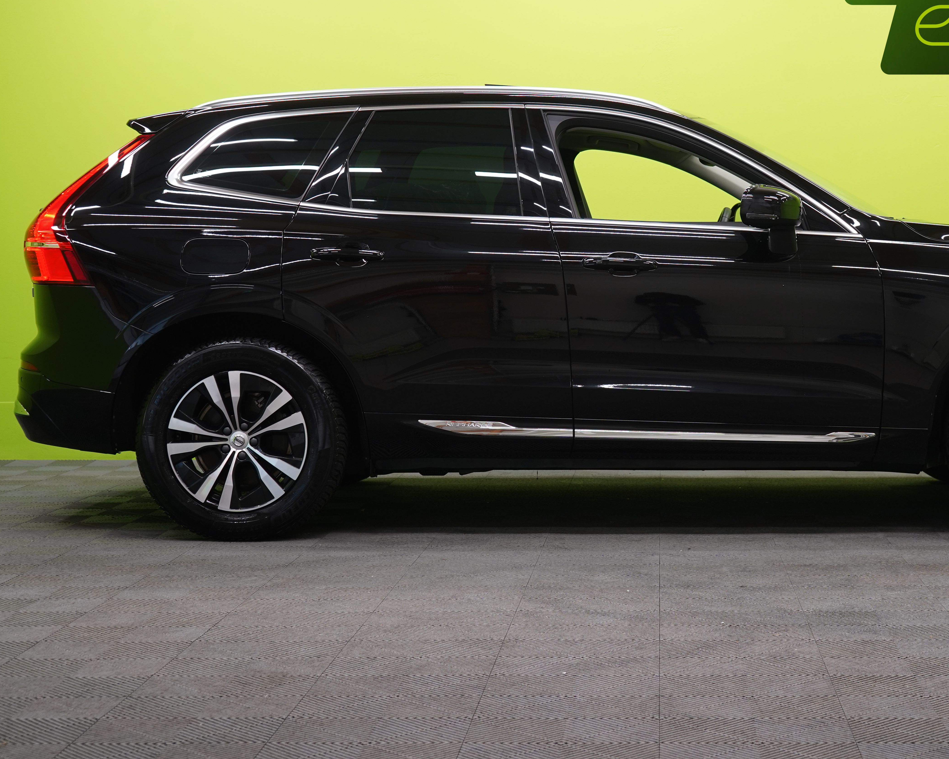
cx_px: 646
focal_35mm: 62
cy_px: 306
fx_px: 1741
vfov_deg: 24.6
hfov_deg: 30.2
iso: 400
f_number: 5
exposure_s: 1/30
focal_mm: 46
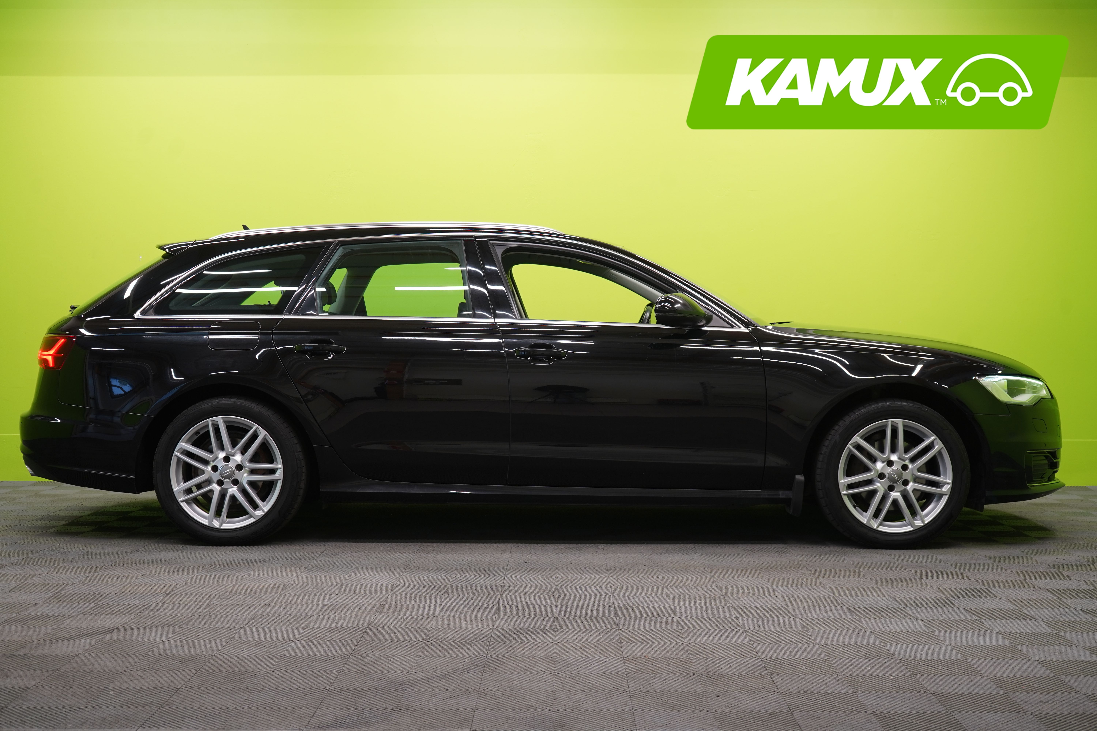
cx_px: 548
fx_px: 1432
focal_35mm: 47
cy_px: 366
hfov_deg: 41.9
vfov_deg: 28.6
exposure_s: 1/25
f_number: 5.6
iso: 400
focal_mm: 47
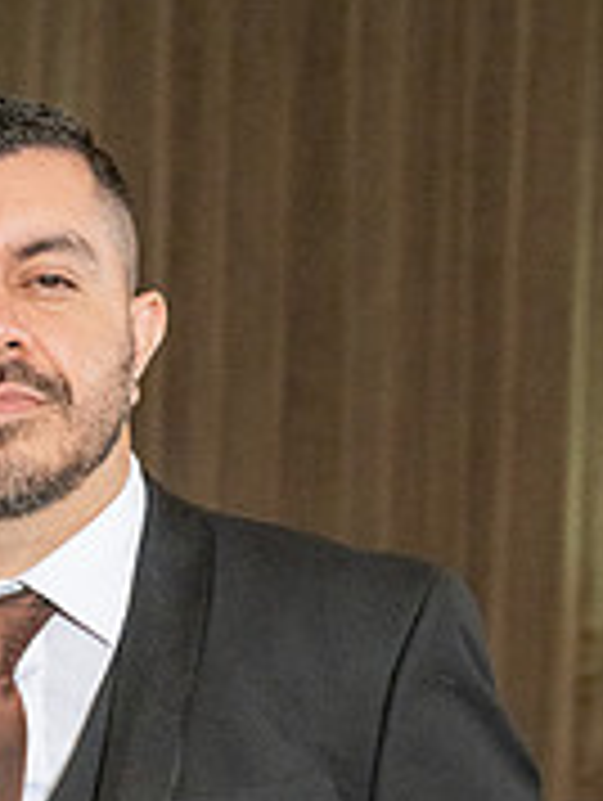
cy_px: 1145
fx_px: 3870
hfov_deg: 8.6
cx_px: -450
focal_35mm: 167
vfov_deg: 11.4
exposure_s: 1/160
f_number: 4
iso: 800
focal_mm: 34
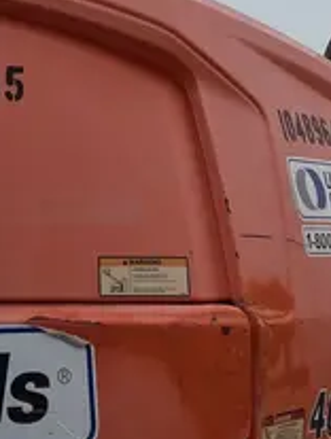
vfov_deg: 17.4
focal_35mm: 99
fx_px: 1258
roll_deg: -2.7
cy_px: -262
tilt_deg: +25.7
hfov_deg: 14.8
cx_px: 21
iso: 32
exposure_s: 1/6098
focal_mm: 3.99
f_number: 1.8
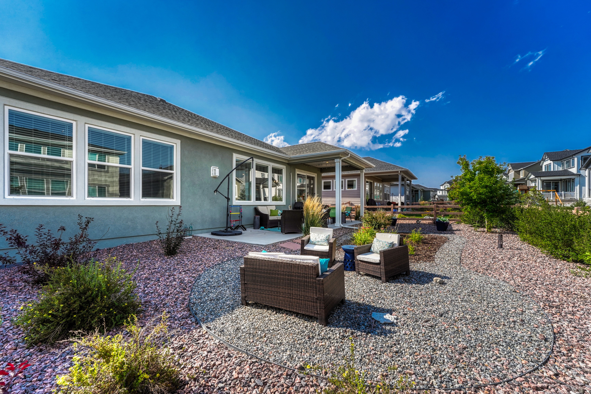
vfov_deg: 81.2
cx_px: 296
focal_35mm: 14
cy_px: 197
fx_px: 230
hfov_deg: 104.3
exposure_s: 1/160
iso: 400
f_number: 8
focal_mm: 14
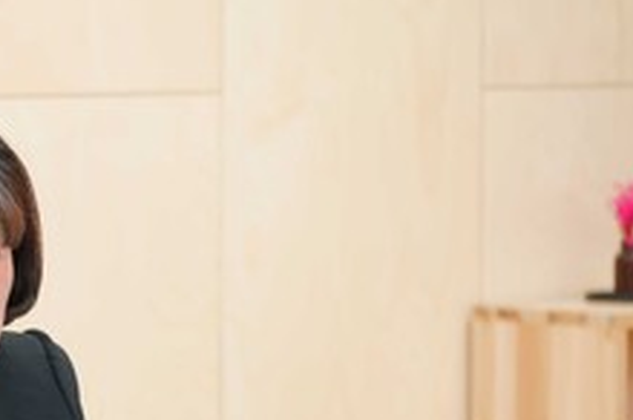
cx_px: 49
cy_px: 322
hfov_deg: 4.5
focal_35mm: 459
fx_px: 8059
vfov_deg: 3.0
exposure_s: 1/160
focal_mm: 168
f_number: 2.8
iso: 640
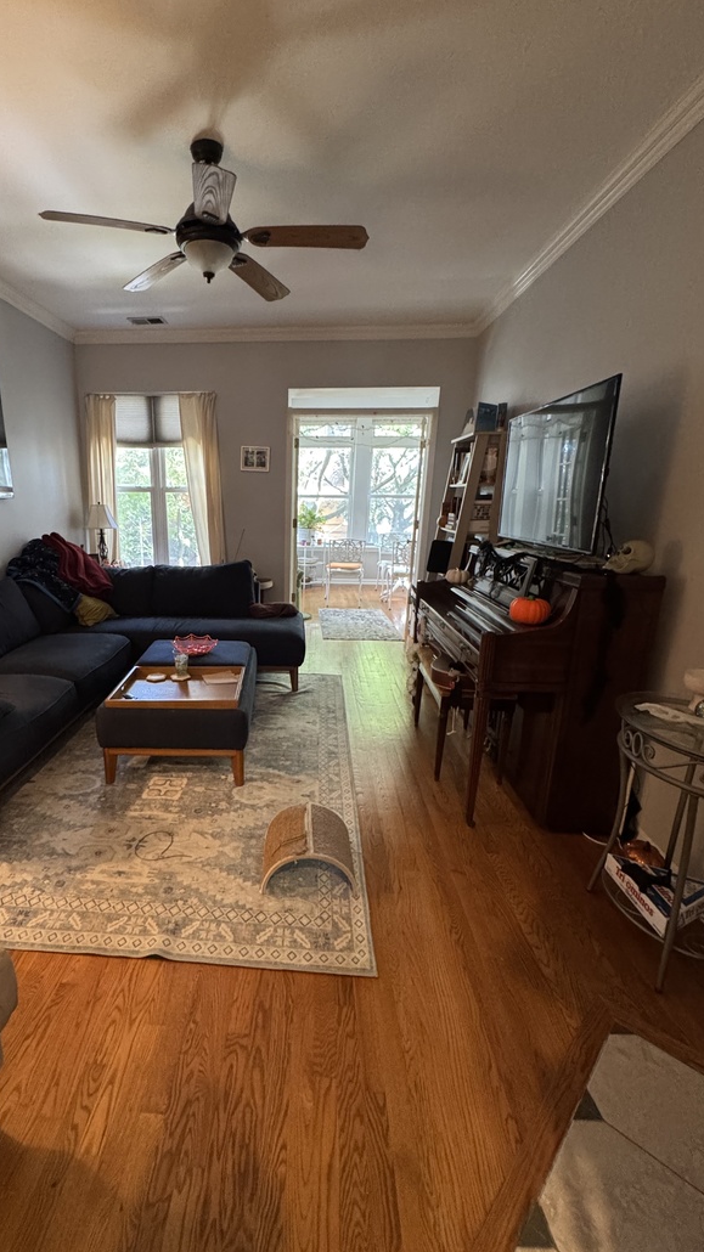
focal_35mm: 16
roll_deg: -0.4
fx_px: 531
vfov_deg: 99.3
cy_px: 645
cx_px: 266
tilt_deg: -16.9
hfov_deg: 66.1
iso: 500
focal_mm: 2.22
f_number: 2.2
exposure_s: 1/60
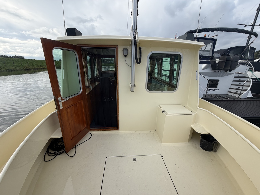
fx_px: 105
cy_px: 98
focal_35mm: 14
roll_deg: -1.0
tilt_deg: -17.6
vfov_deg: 85.7
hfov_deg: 102.1
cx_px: 130
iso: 25
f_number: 2.2
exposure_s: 1/770
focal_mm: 2.22
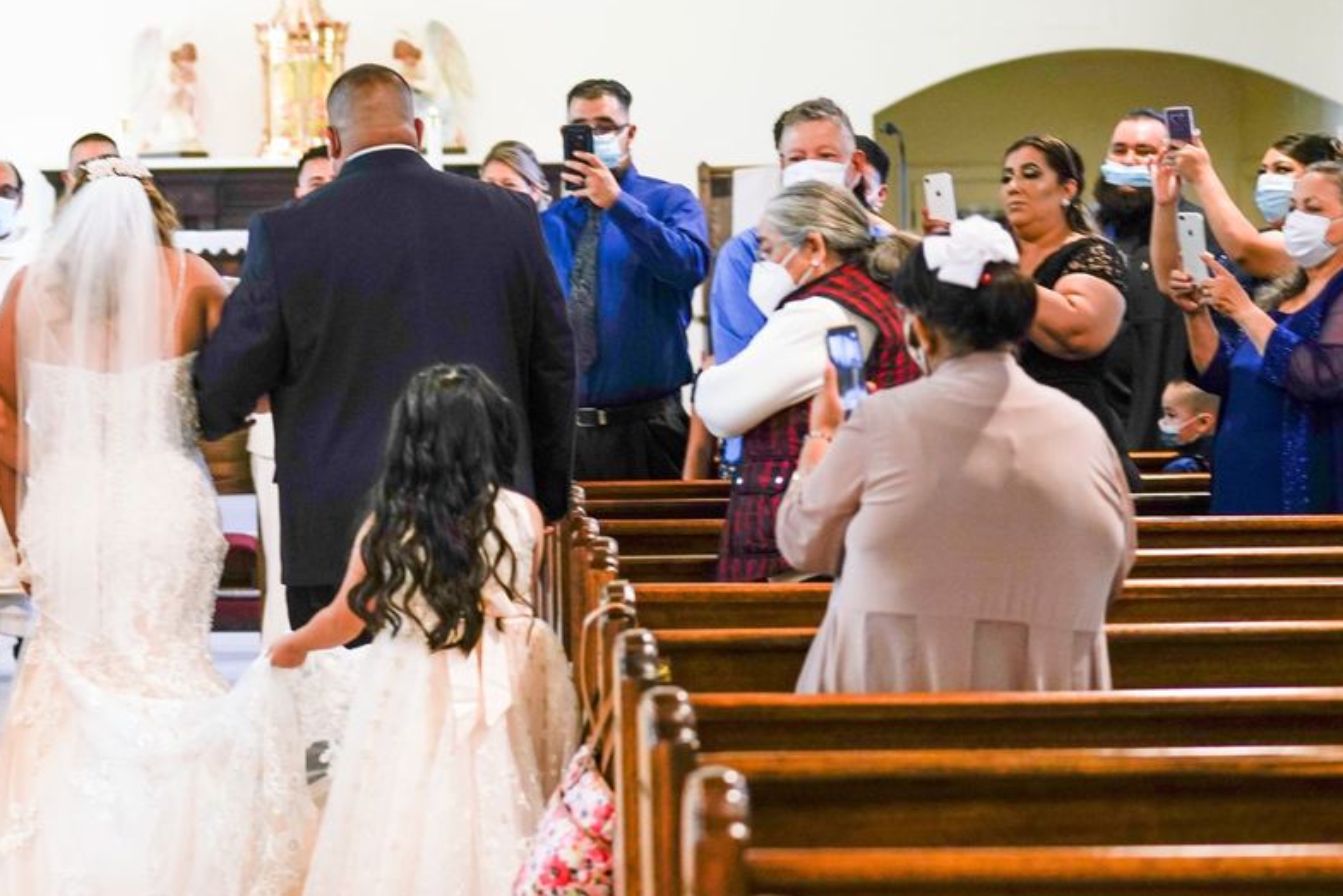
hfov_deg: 15.1
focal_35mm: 134
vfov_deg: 10.2
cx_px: 164
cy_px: 379
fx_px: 5000
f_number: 2.8
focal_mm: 70
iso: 640
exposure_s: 1/125
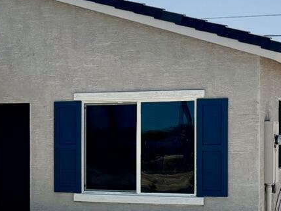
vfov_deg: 11.9
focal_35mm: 124
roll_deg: +0.0
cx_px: -102
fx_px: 1007
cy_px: 148
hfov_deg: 15.0
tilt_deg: -0.5
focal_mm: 5.96
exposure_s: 1/5952
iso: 50
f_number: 1.6
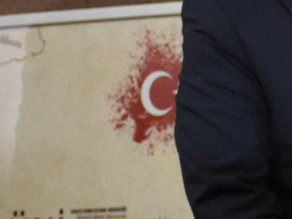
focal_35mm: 304
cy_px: 67
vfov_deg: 4.9
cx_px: 547
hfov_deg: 6.4
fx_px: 2565
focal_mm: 48
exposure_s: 1/80
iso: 5000
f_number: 4.5
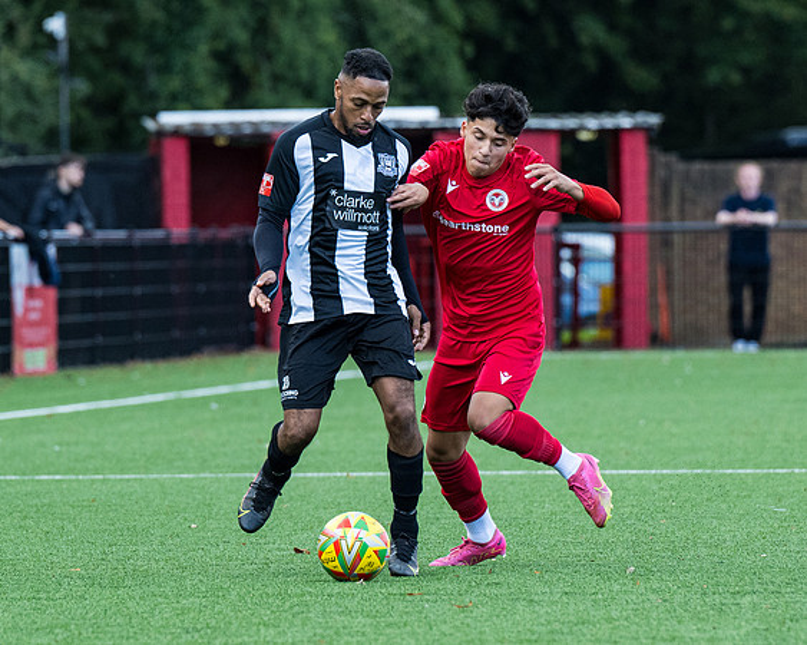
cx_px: 364
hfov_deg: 3.9
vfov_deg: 3.1
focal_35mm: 499
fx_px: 11922
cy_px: 329
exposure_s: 1/1250
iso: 500
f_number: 4
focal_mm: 200
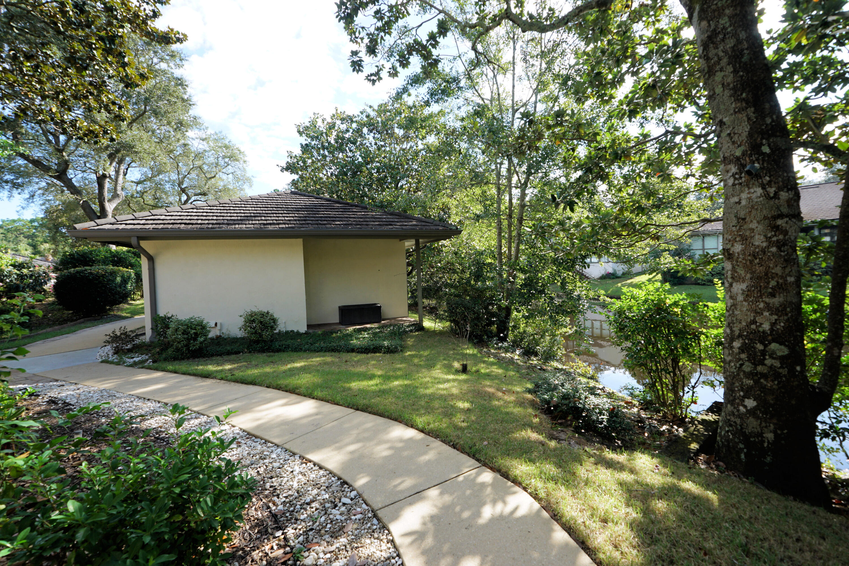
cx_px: 424
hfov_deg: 100.4
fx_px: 354
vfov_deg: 77.3
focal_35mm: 15
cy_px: 283
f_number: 5.6
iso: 100
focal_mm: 10
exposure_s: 1/125
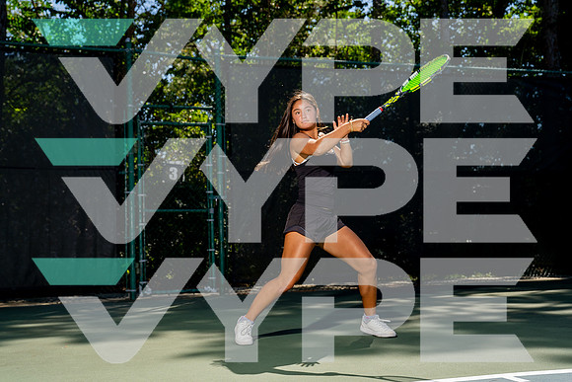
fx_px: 764
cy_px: 189
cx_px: 282
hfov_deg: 41.0
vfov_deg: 28.0
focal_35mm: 48
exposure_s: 1/1250
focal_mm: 44
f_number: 4.5
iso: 100
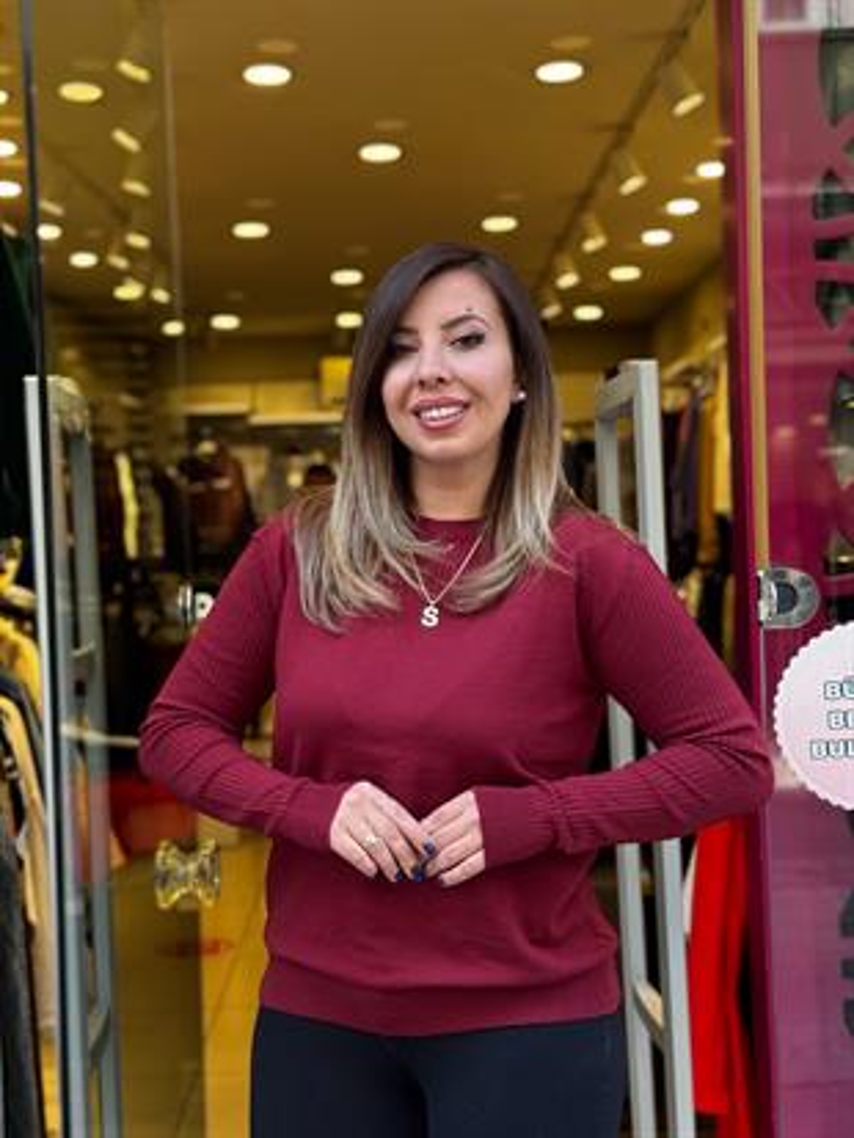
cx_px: 427
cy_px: 569
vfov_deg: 39.6
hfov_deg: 30.3
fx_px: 1578
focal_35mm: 48
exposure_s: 1/121
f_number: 1.78
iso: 50
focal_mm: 6.76
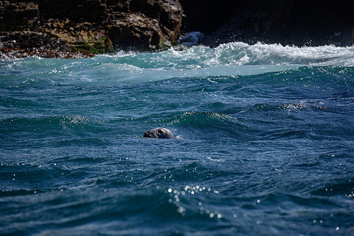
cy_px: 118
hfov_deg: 10.3
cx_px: 177
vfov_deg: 6.9
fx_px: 1967
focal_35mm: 200
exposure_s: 1/800
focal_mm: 200
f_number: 8
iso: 200
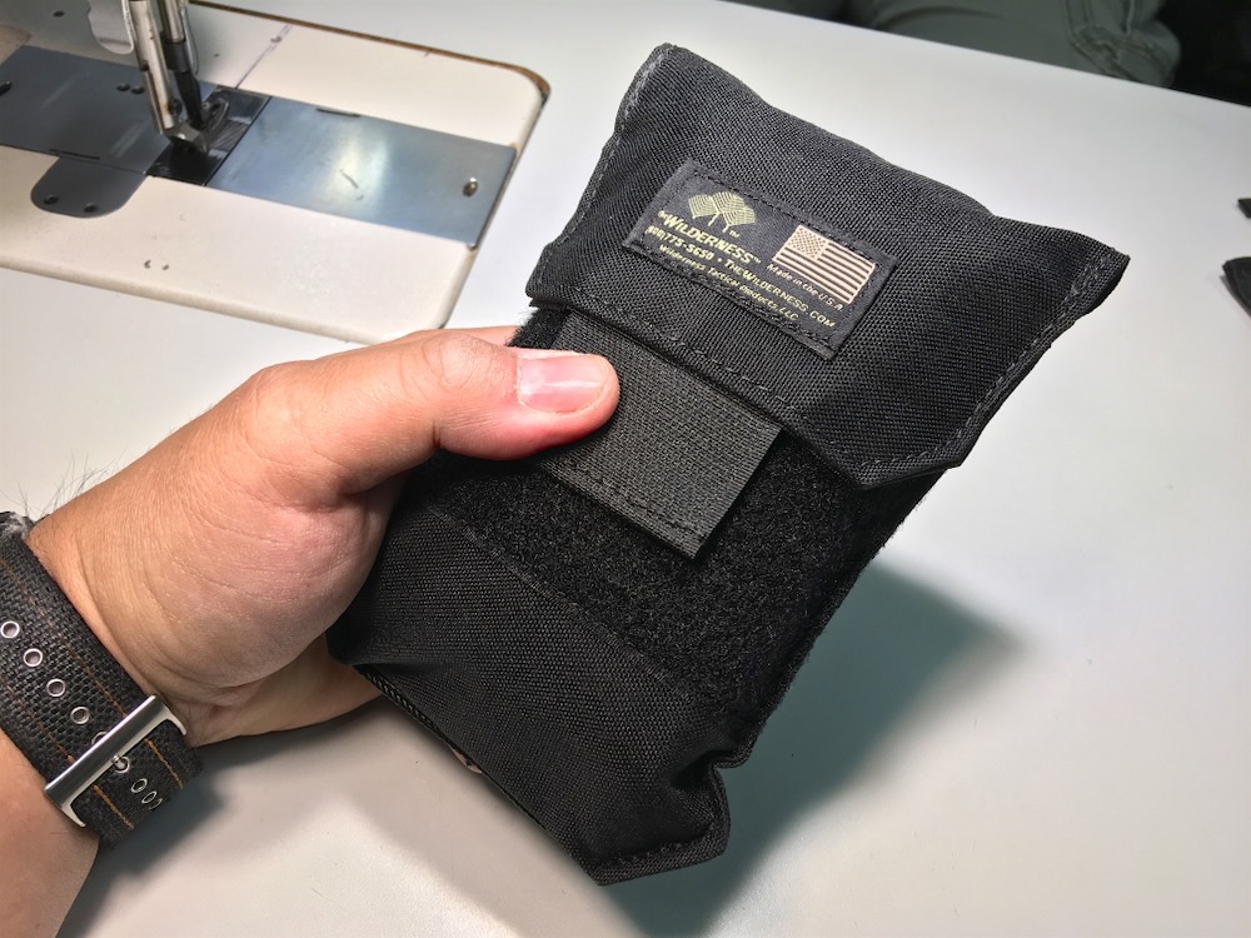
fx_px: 1048
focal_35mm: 29
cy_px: 469
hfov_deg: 61.7
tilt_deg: -49.8
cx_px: 626
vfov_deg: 48.2
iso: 32
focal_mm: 4.15
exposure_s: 1/120
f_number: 2.2
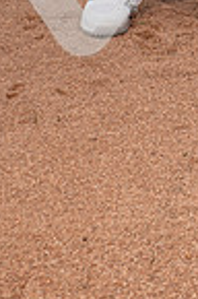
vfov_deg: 11.5
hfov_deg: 7.9
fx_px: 1417
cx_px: 289
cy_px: -153
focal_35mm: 171
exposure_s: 1/400
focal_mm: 55
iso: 200
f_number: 6.3
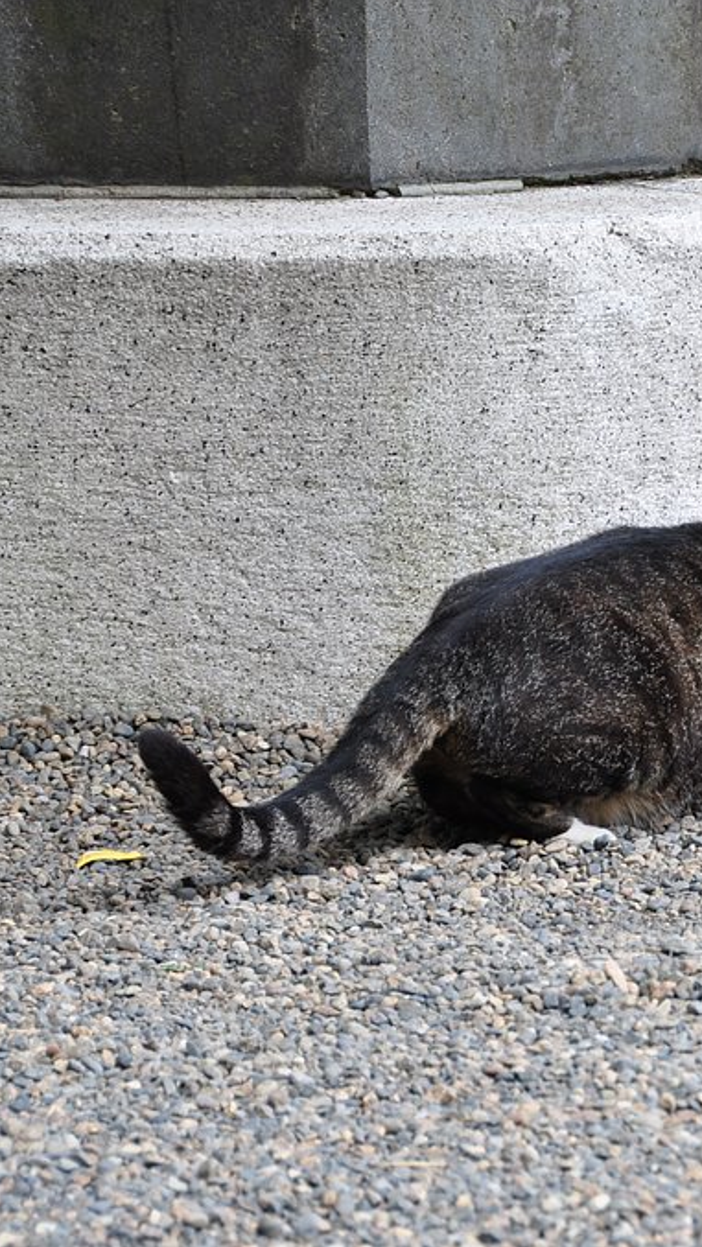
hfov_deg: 6.4
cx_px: 752
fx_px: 6285
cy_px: 624
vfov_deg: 11.3
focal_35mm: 190
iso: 320
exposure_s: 1/100
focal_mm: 80
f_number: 10
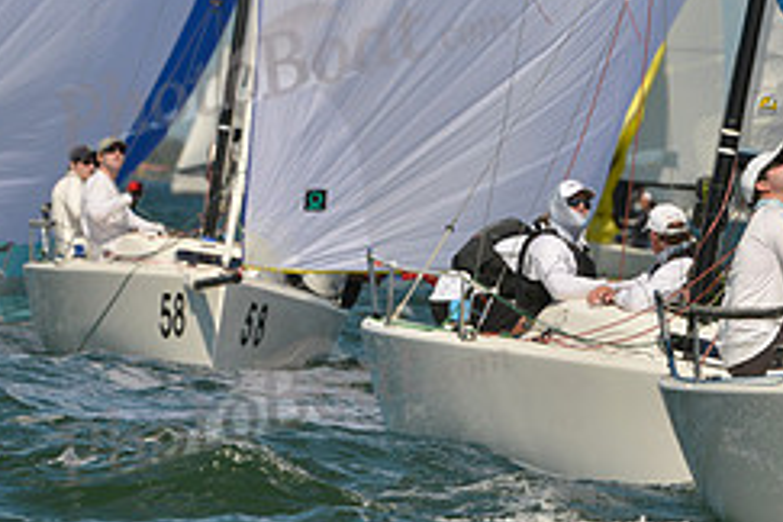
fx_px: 18704
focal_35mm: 860
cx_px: 680
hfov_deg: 2.4
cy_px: 192
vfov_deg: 1.6
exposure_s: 1/1000
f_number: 11
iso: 280
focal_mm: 360
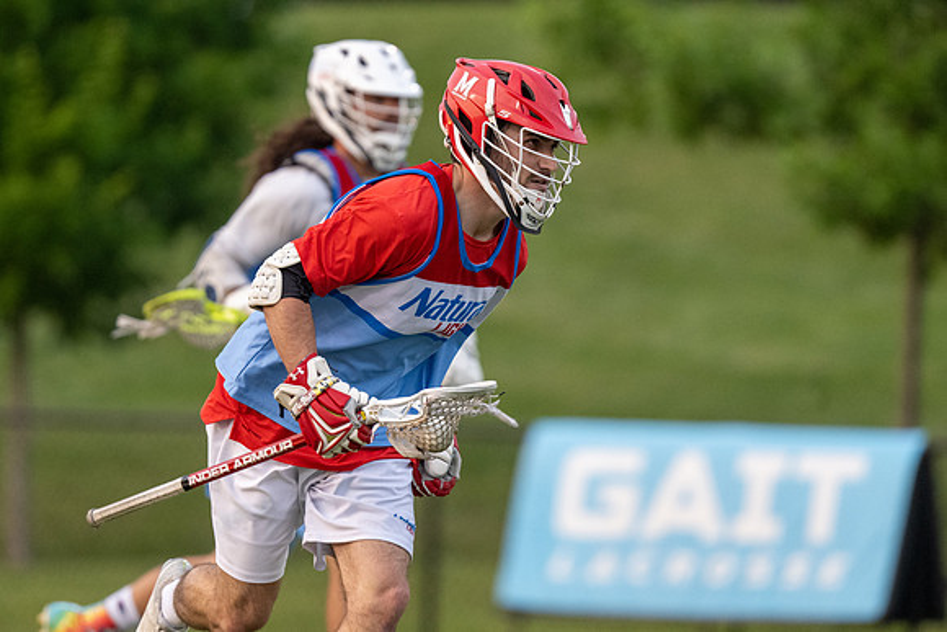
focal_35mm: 711
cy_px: 227
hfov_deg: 2.9
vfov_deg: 1.9
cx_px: 410
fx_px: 18705
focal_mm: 500
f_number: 5.6
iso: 3200
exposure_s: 1/1000
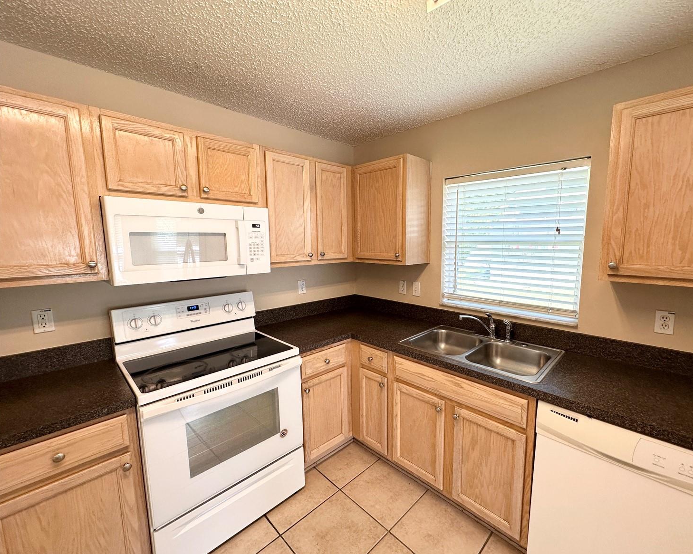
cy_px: 277
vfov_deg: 84.0
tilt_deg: -7.2
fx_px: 308
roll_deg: +0.4
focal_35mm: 15
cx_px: 379
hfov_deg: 96.5
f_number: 2.2
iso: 100
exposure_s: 1/120
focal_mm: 2.22
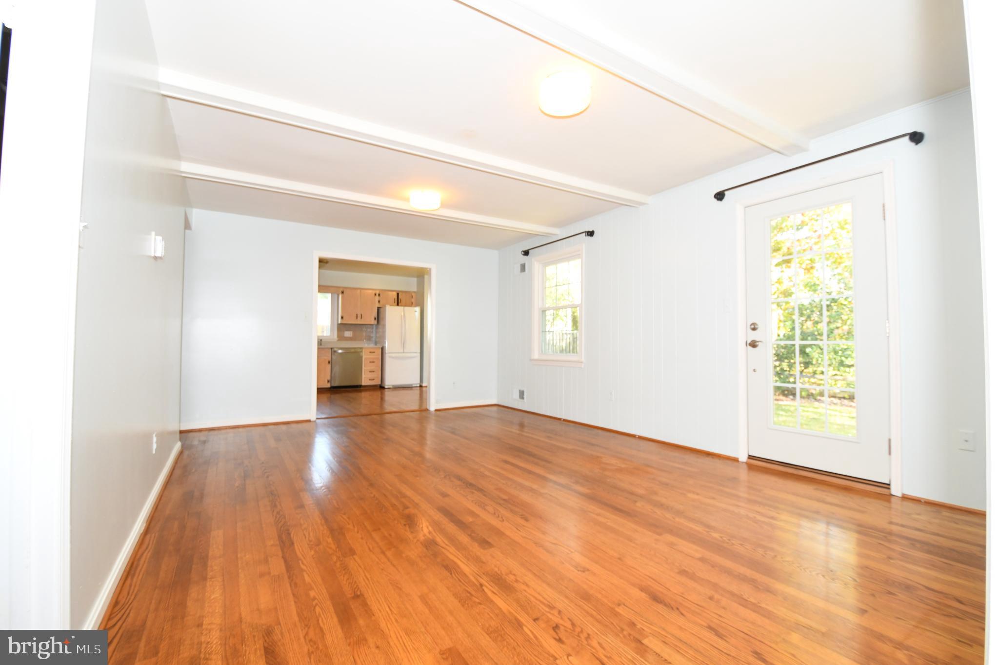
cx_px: 500
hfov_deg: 100.4
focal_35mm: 15
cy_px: 332
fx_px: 416
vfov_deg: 77.3
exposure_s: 1/80
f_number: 5
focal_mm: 10
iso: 720
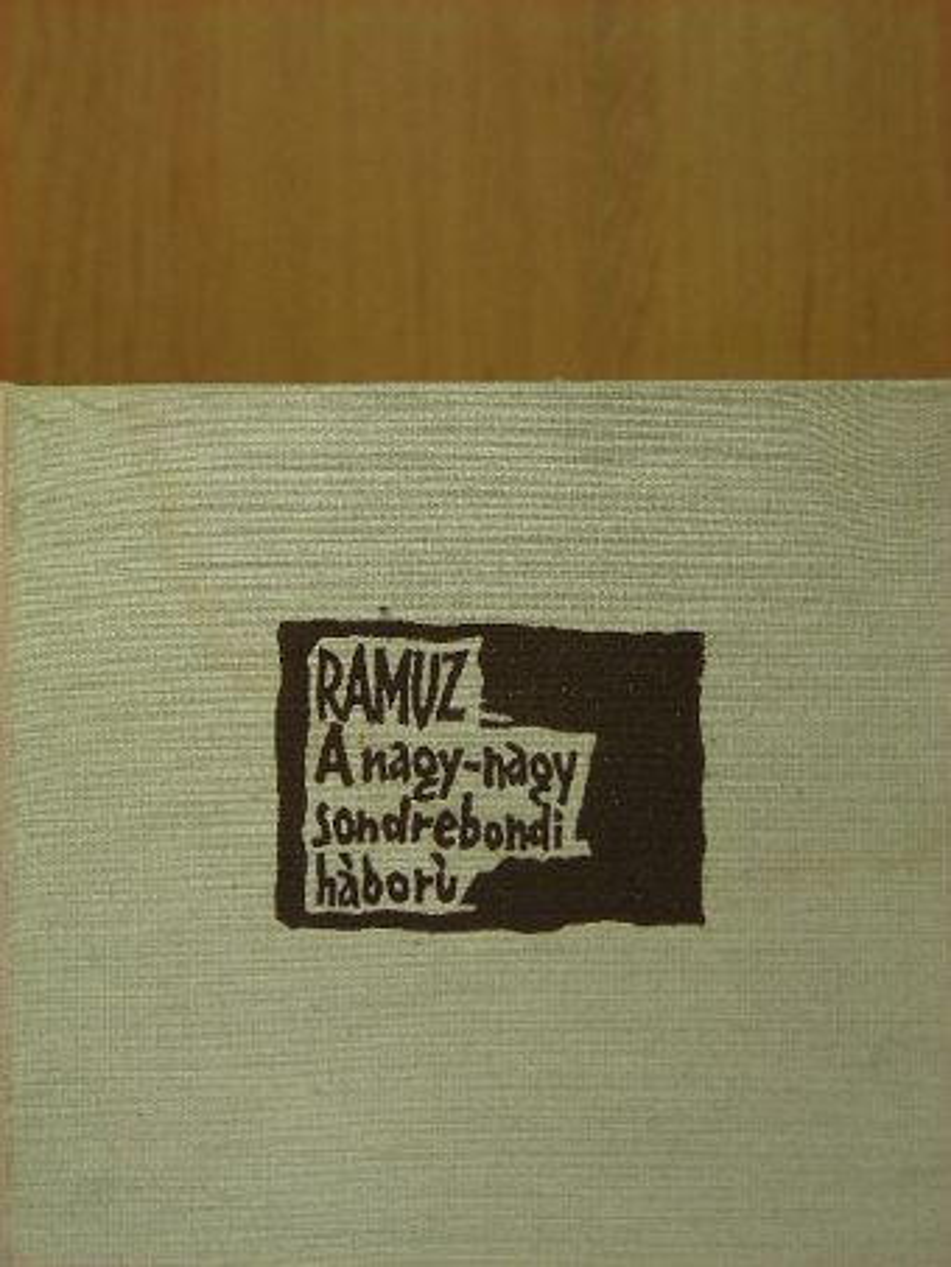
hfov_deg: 21.0
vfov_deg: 27.8
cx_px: 476
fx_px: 2563
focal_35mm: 70
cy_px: 634
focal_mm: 11.7
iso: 50
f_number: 3.5
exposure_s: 1/35.5
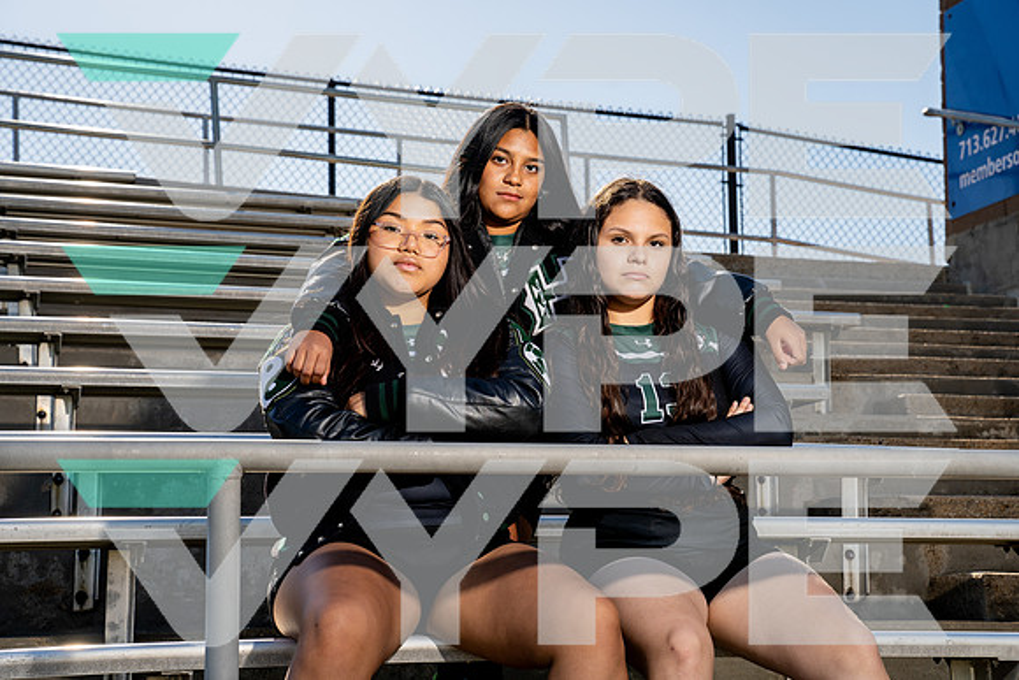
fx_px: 1982
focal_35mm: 70
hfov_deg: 28.8
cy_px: 340
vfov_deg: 19.5
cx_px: 510
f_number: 8
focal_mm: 70
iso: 100
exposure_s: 1/250
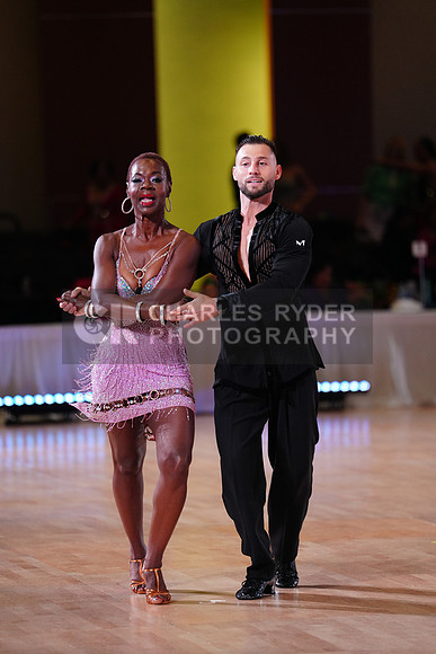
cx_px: 218
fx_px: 3631
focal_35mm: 200
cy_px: 327
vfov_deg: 10.3
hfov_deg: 6.9
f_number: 2.8
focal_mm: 200
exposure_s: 1/400
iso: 2000
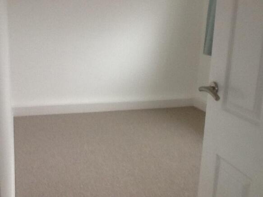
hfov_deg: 43.0
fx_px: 334
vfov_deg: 32.9
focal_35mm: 44
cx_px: 132
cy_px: 98
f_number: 2.4
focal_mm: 2.03
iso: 80
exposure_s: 1/30
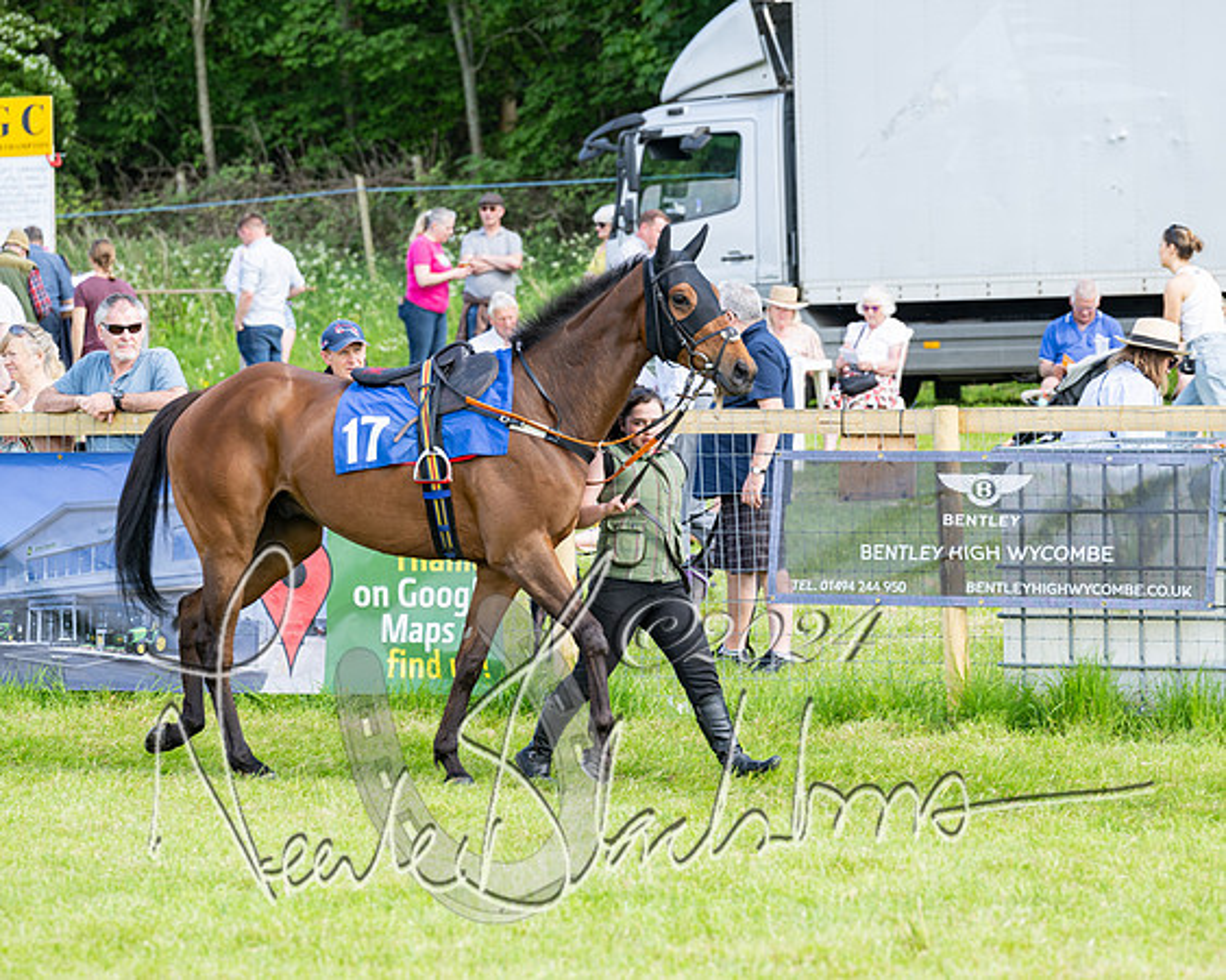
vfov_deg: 6.9
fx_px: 8174
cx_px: 613
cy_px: 490
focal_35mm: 225
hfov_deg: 8.6
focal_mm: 200
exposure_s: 1/400
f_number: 5
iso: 200
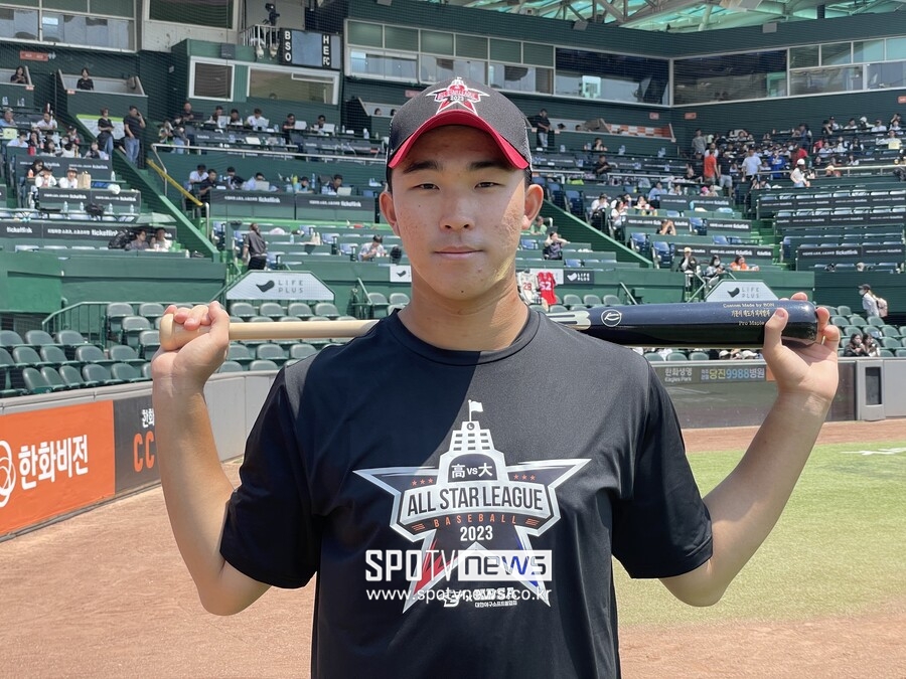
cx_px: 453
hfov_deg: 36.8
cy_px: 340
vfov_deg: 28.0
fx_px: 1361
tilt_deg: -0.2
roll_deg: +0.7
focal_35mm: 52
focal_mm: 6
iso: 25
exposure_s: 1/615
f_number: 2
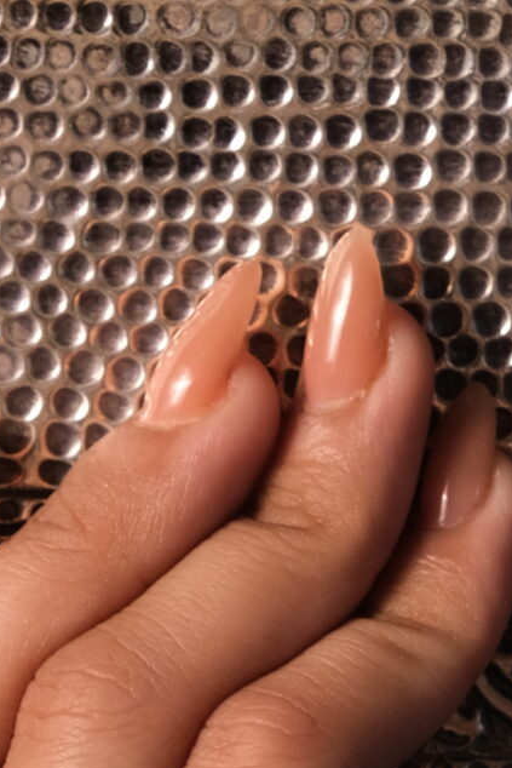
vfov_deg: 6.5
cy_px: 543
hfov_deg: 4.3
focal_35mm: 319
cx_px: 366
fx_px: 6801
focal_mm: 52.4
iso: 320
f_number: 4
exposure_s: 1/100
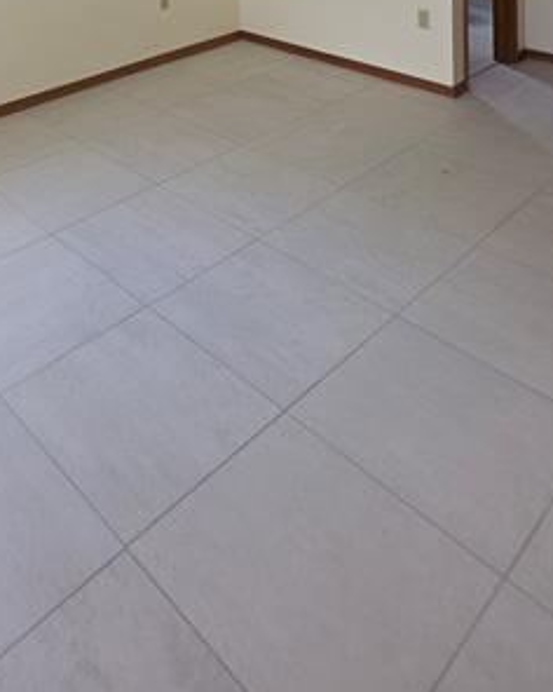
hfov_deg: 42.3
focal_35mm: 33
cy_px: -145
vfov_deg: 39.0
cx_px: 101
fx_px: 675
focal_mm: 2.2
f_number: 1.9
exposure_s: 1/60
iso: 32
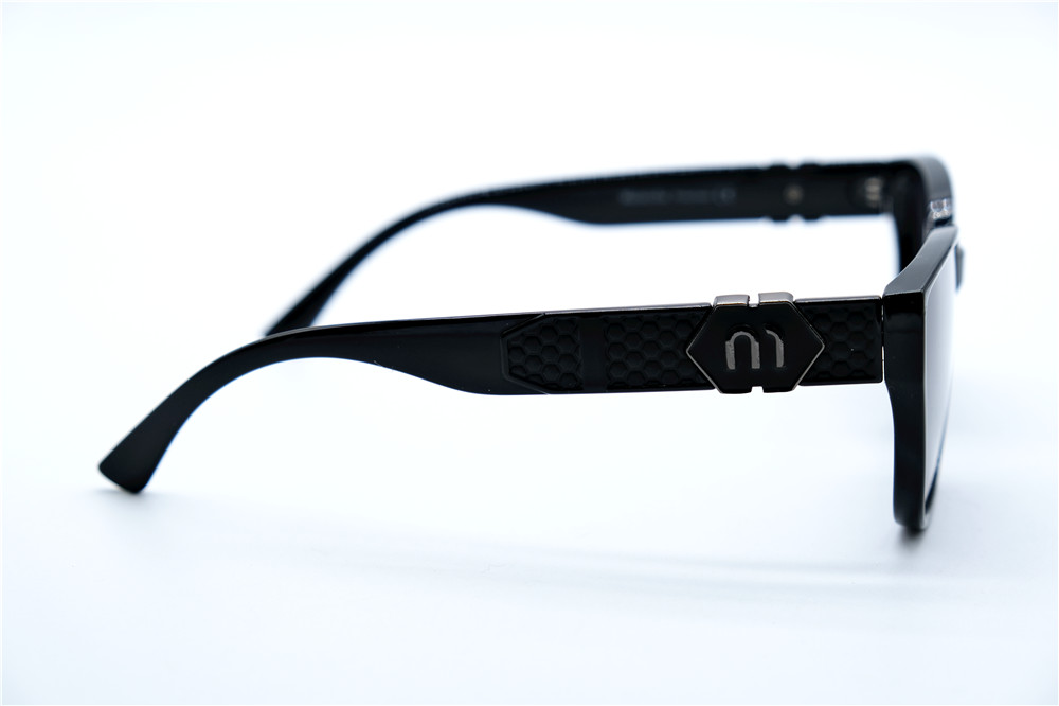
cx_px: 530
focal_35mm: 69
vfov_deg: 19.7
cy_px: 353
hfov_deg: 29.3
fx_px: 2029
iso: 320
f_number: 5.6
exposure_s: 1/320
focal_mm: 46.3
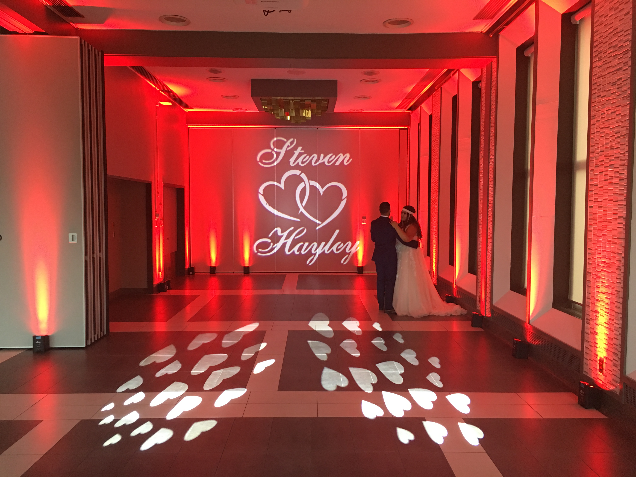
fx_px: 533
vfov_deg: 48.2
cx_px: 318
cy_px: 238
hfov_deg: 61.7
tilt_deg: -3.4
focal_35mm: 29
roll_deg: -0.7
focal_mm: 4.15
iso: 100
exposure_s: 1/10
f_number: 2.2
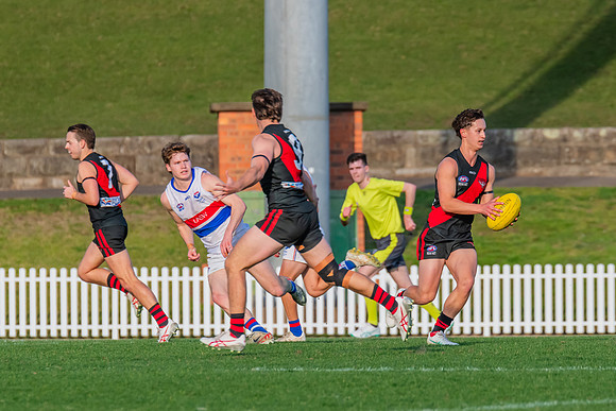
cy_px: 215
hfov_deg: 3.2
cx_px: 434
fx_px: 11046
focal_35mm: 645
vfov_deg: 2.1
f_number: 8
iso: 800
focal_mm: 420
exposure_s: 1/1250
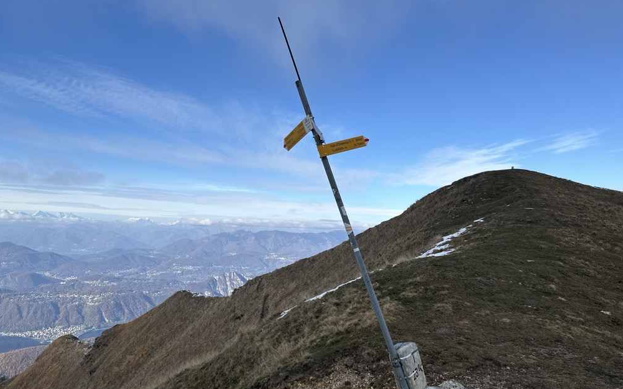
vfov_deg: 47.5
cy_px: 217
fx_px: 441
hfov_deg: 70.4
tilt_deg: +0.3
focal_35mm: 26
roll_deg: -1.9
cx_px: 307
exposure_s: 1/4184
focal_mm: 6.86
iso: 80
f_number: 1.78
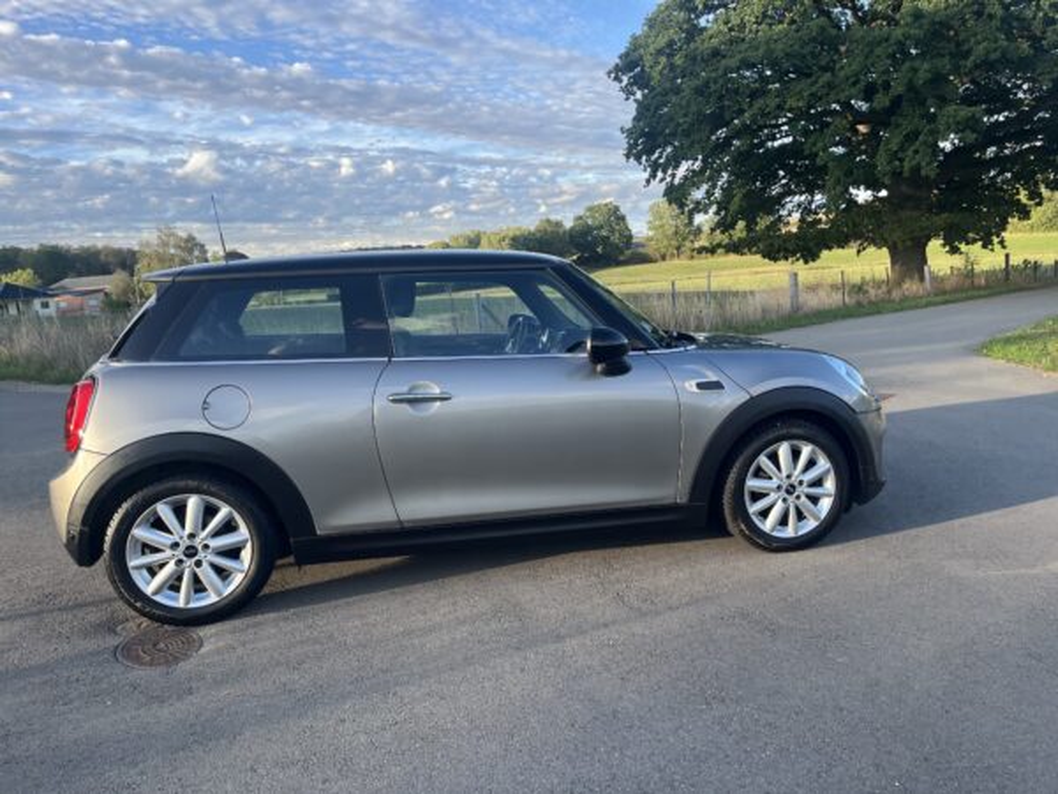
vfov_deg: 53.1
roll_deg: +2.2
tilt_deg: -3.4
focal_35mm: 26
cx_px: 529
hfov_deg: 67.3
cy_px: 397
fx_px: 795
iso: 50
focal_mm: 5.1
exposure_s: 1/751
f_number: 1.6
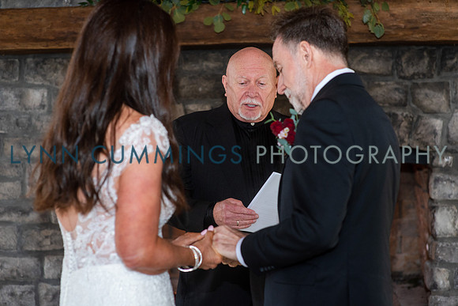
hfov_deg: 23.9
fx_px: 1082
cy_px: 153
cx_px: 229
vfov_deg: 16.1
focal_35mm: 85
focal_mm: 85
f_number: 3.2
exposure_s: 1/125
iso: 640
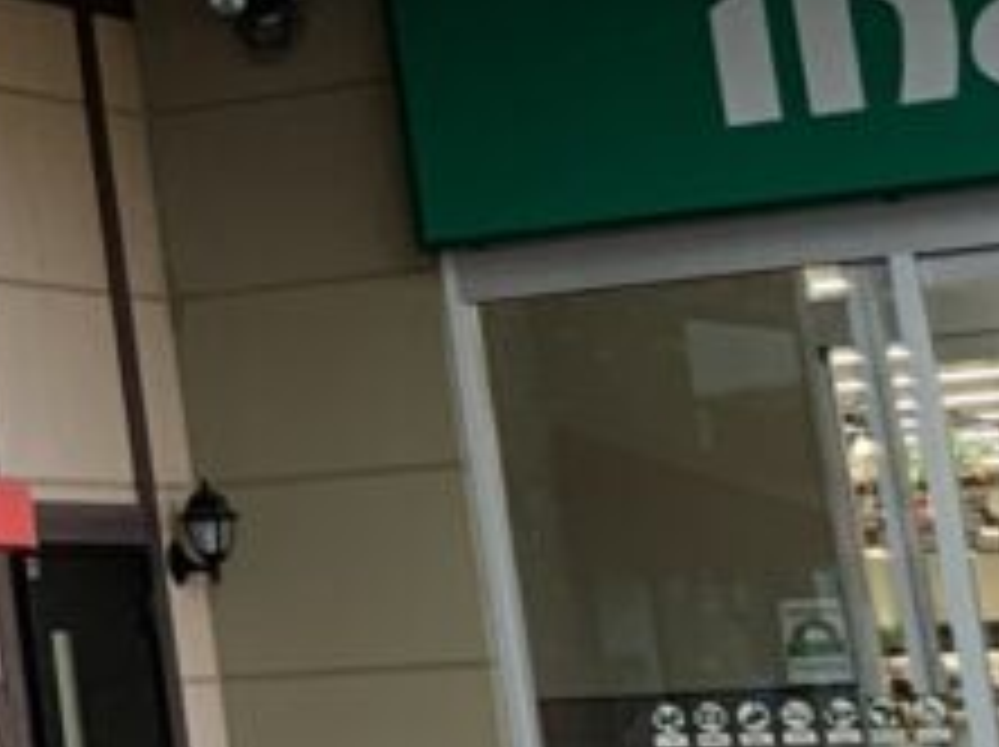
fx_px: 4324
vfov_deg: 9.8
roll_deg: +2.7
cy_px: -81
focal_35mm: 150
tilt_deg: +11.2
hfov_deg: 10.8
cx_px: -1575
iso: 64
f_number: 1.8
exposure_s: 1/121
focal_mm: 4.25
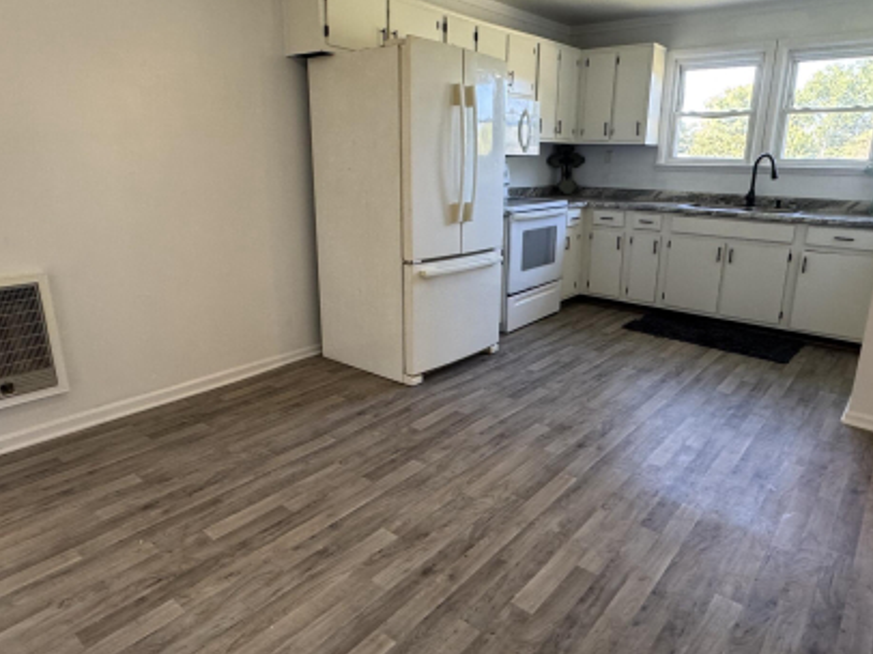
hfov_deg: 73.8
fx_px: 580
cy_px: 316
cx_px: 478
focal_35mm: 23
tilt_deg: -14.9
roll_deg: -1.3
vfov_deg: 58.8
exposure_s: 1/60
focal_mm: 2.22
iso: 200
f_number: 2.2
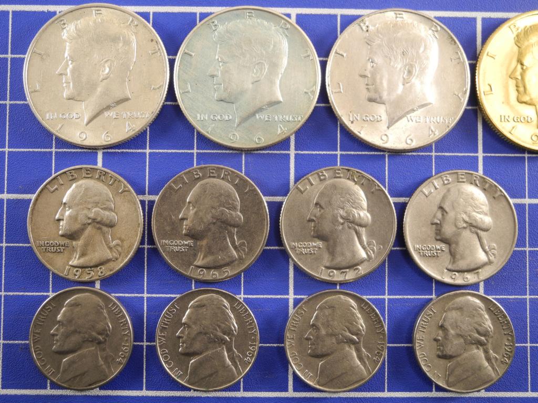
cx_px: 269
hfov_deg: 52.6
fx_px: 544
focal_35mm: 35
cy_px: 202
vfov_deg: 40.7
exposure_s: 1/34.1
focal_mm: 7.4
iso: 100
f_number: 3.2
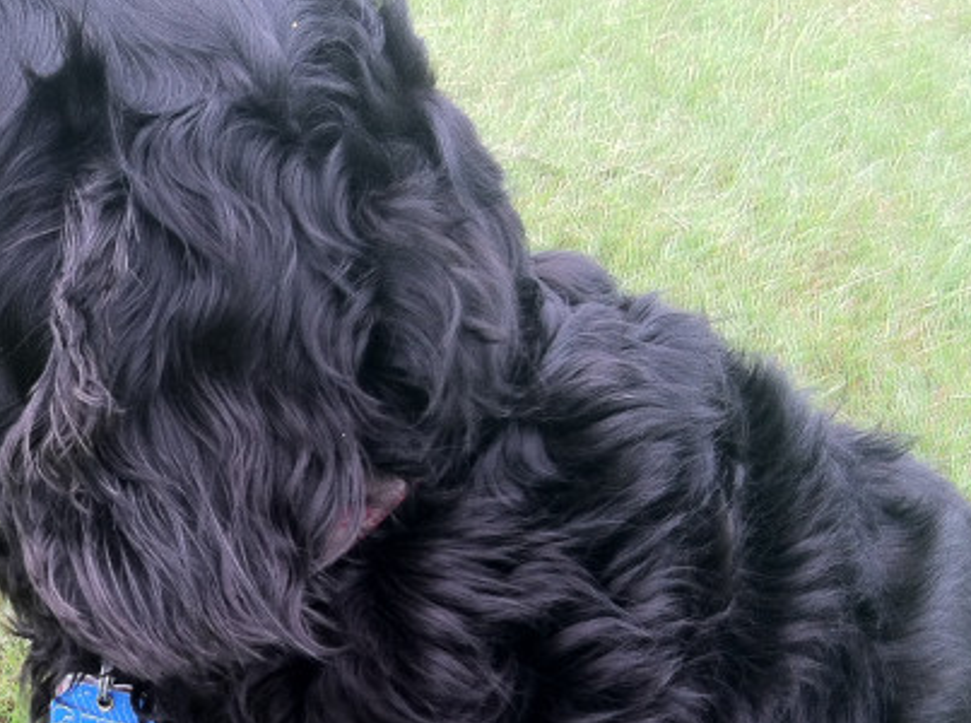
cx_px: 119
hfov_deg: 28.1
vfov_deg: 21.6
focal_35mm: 67
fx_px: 1874
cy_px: 539
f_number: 2.8
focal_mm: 3.85
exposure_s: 1/191
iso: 80
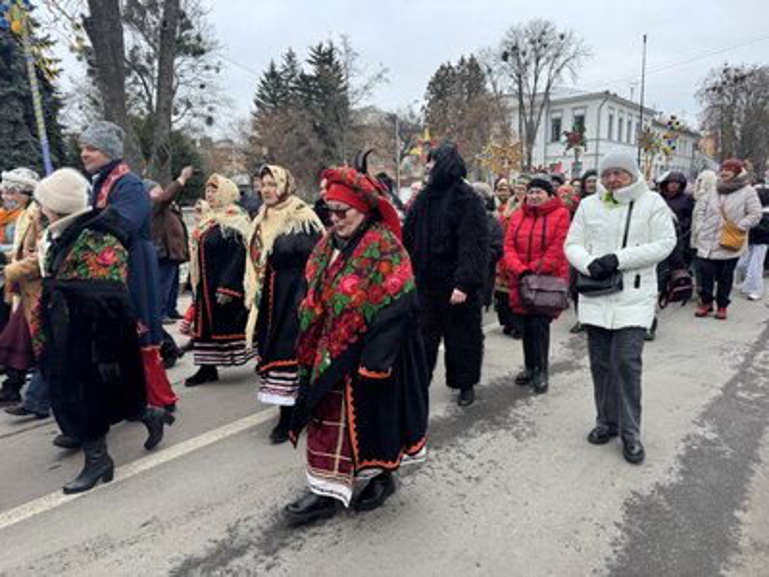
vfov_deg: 56.8
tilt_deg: -10.0
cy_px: 288
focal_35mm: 24
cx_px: 384
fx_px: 533
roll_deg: +0.9
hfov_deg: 71.6
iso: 80
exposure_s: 1/280
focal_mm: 6.76
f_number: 1.78
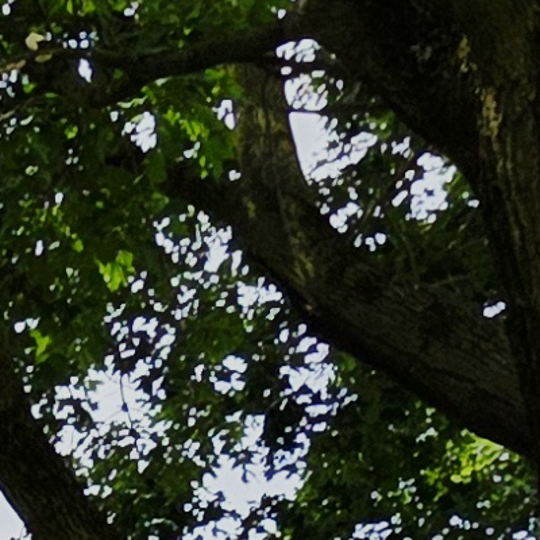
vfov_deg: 11.4
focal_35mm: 115
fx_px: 2030
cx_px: -953
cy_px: 1451
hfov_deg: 11.2
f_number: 1.9
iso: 40
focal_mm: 2.2
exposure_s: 1/1111
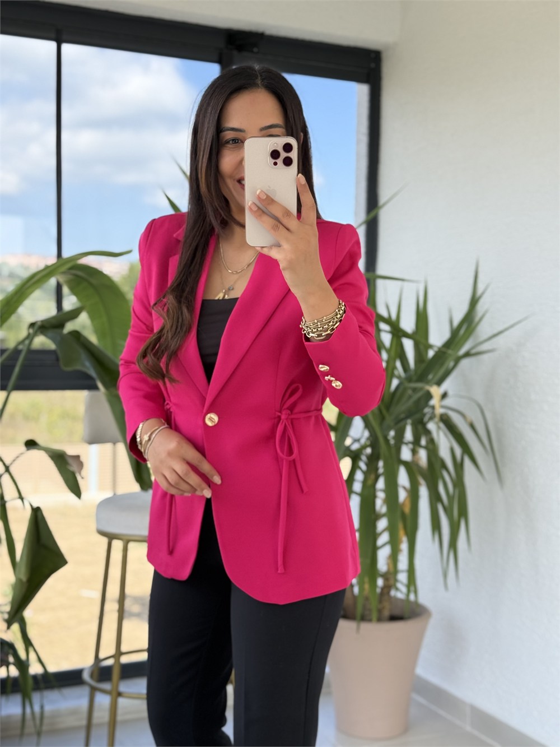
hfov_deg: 30.3
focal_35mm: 48
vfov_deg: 39.7
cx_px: 280
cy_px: 374
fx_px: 1035
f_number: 1.78
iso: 80
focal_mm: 6.76
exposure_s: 1/699
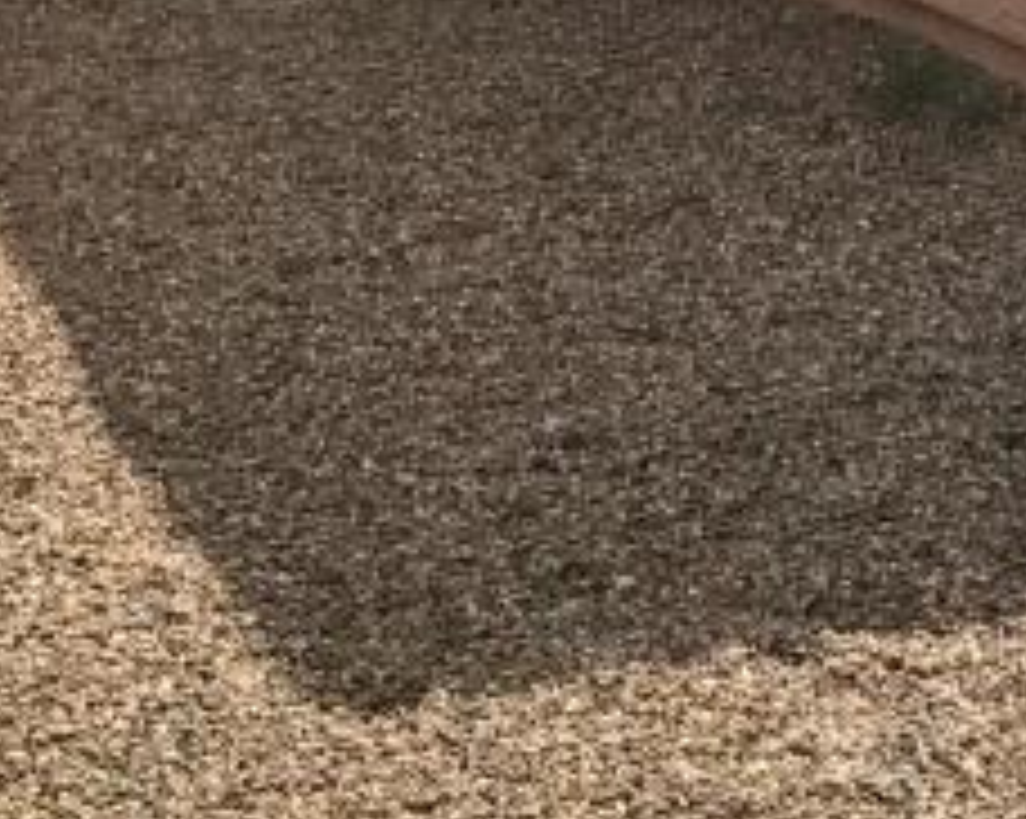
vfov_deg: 12.1
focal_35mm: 123
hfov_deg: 14.2
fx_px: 3732
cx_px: 1714
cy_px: -310
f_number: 1.8
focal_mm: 3.99
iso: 20
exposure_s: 1/3195
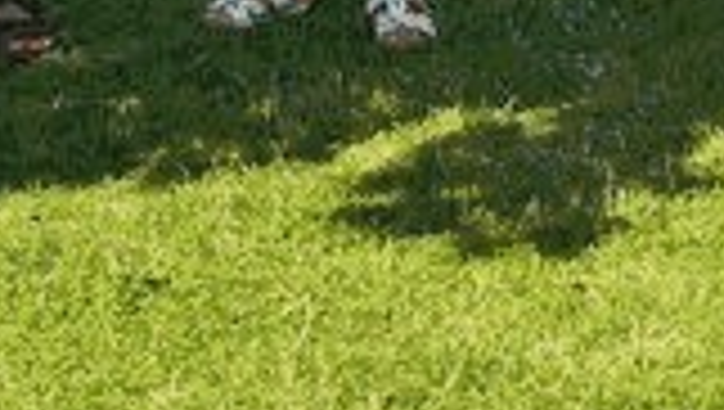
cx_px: 441
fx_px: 4997
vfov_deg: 4.6
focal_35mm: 260
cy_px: -439
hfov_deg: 8.3
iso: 100
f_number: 6.7
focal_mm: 26.25
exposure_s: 1/180
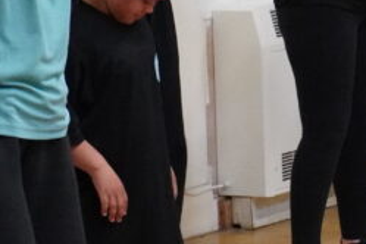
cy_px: 40
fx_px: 3141
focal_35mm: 309
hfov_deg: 6.6
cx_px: 365
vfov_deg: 4.4
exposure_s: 1/100
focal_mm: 50
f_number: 5.6
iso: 6400
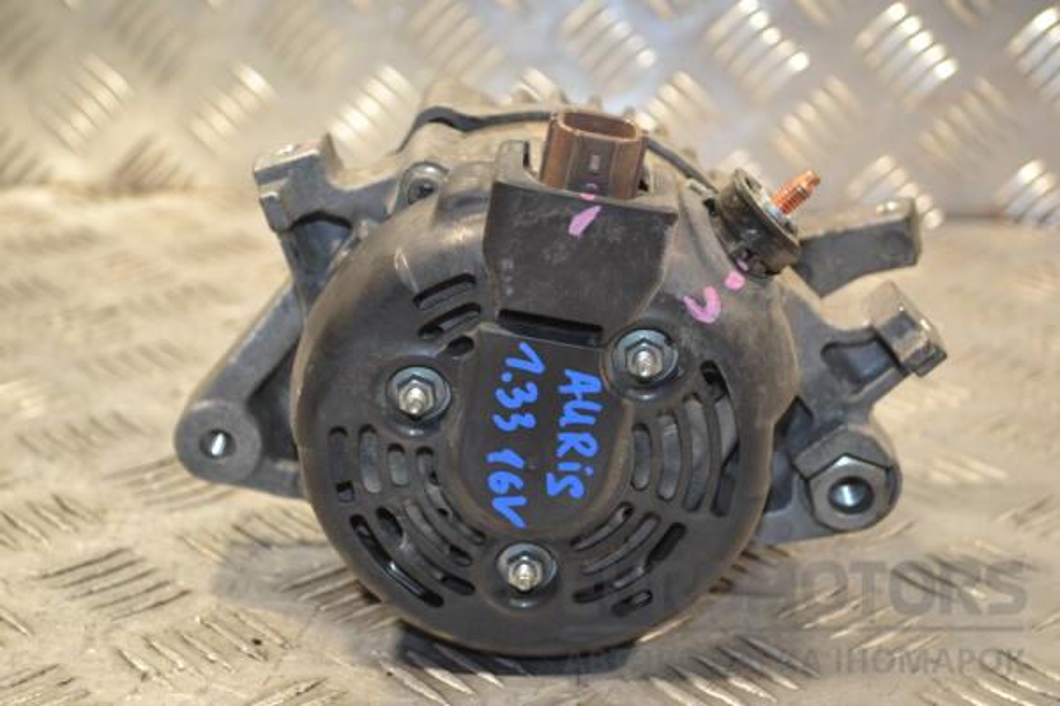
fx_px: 1943
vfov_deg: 20.6
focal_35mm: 66
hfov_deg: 30.5
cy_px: 353
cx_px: 530
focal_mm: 44
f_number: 5.3
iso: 560
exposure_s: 1/60
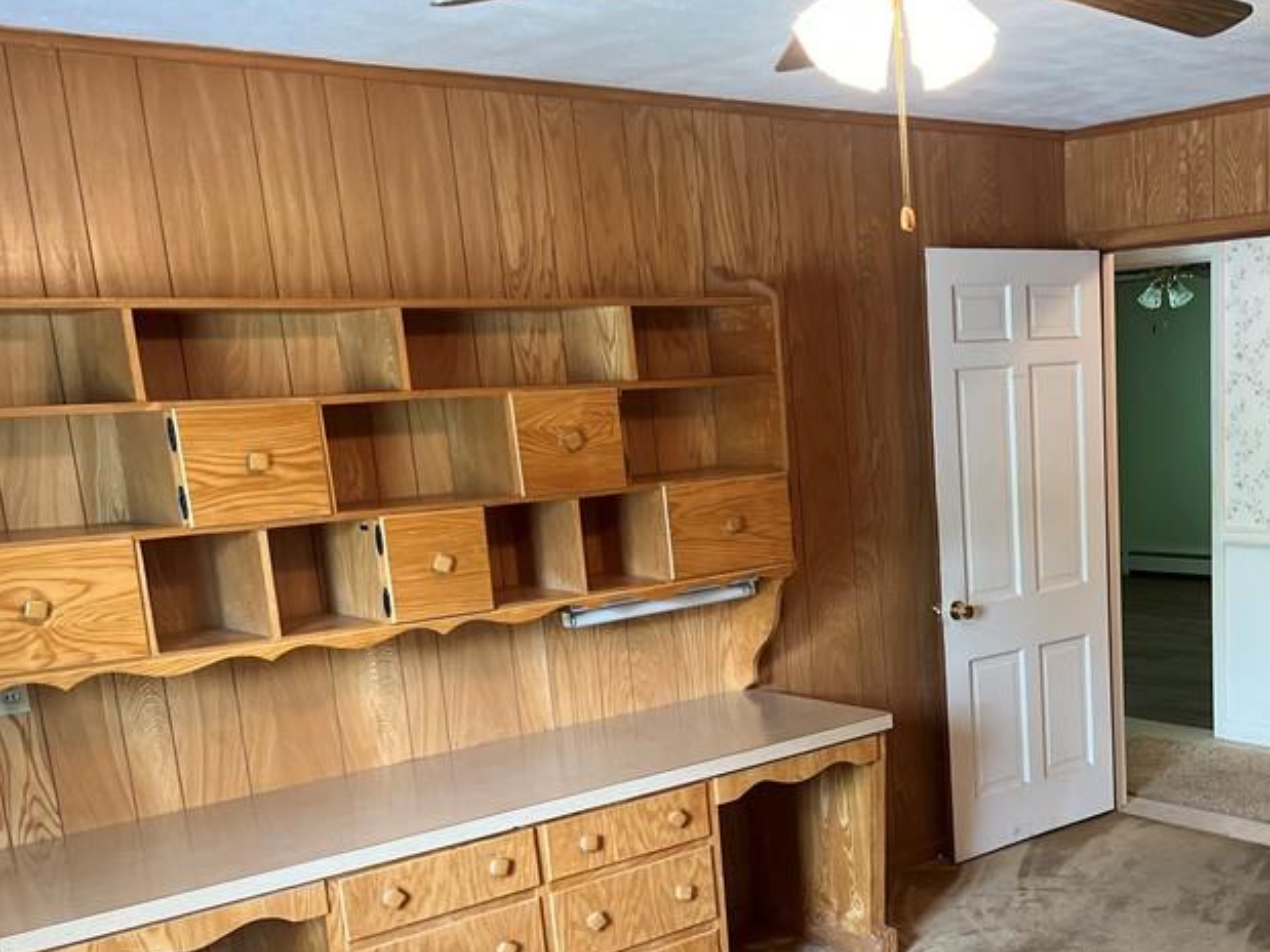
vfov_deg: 32.8
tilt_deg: -14.8
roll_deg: +2.8
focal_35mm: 43
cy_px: 732
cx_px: 983
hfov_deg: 42.2
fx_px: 1577
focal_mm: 5.7
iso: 320
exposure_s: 1/60
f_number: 1.5
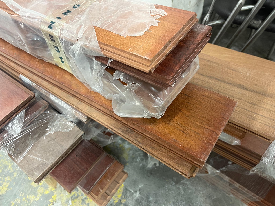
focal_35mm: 26
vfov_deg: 53.0
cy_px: 103
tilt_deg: -46.6
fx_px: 207
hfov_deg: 67.3
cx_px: 138
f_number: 1.6
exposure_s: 1/50
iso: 250
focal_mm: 5.1
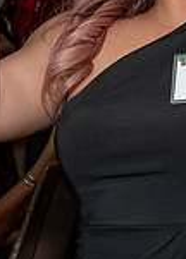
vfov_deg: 8.9
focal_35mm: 226
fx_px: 1670
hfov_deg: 6.3
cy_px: 71
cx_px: 206
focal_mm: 32
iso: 400
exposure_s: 1/250
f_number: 5.6
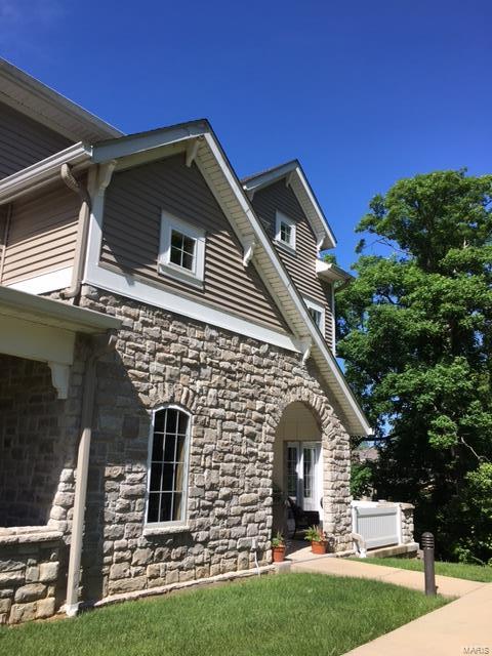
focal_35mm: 29
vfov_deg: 61.7
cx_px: 246
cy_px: 328
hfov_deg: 48.2
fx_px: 550
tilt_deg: +15.3
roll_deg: -1.2
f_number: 2.2
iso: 25
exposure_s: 1/1538
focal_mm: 4.15
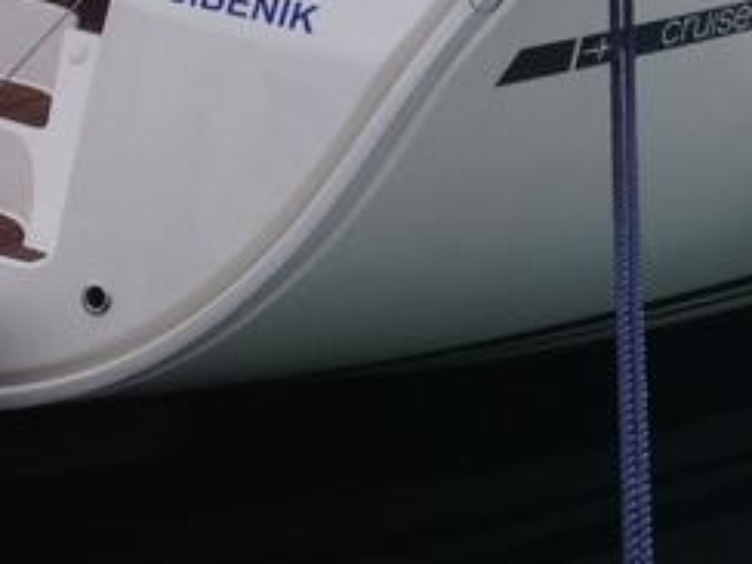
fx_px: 2346
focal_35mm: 108
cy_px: -271
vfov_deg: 13.0
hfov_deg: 18.1
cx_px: 188
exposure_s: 1/2088
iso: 50
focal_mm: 4.12
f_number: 2.4
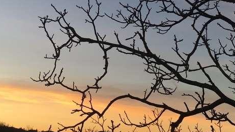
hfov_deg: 29.6
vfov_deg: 16.9
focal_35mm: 70
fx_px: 436
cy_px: -1
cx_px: 53
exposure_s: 1/100
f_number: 2.2
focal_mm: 4.15
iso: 32
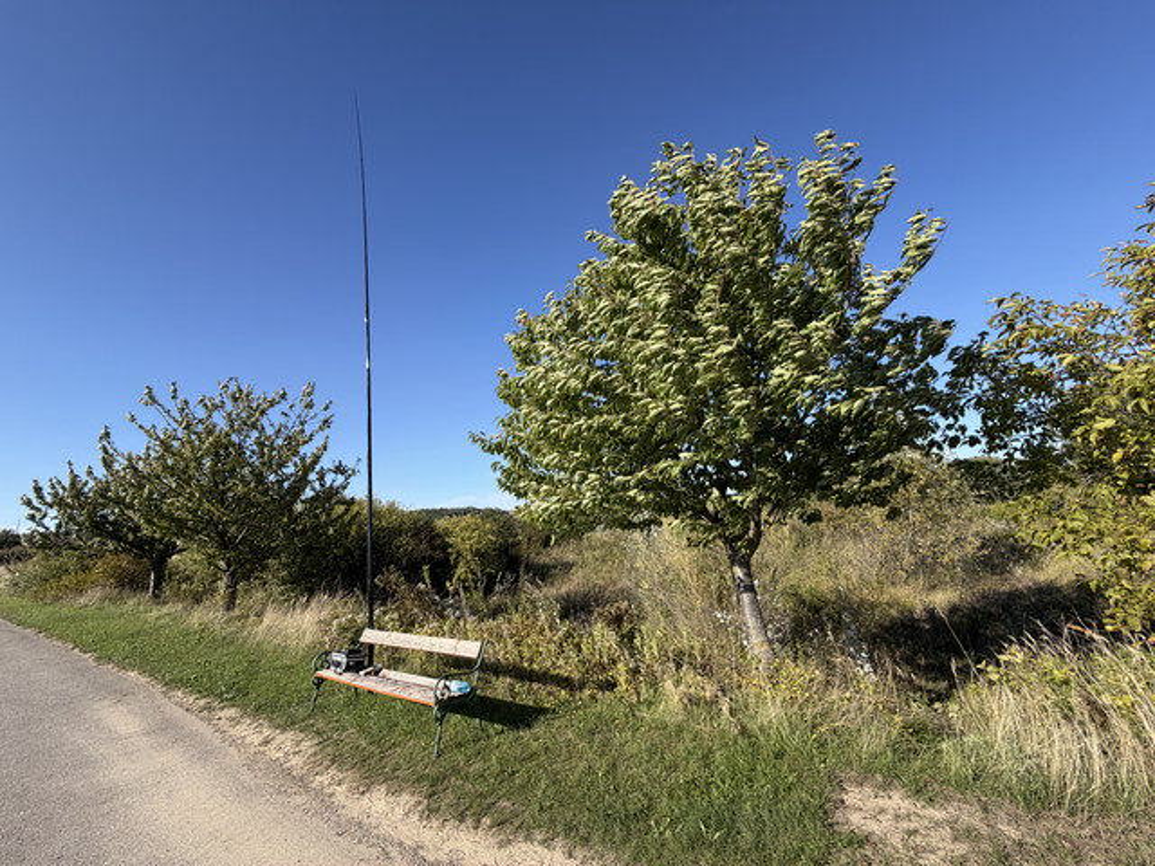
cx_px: 578
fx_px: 467
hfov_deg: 102.1
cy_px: 433
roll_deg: +5.2
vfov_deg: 85.7
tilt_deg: +10.1
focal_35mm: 14
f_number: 2.2
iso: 32
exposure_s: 1/770
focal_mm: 2.22
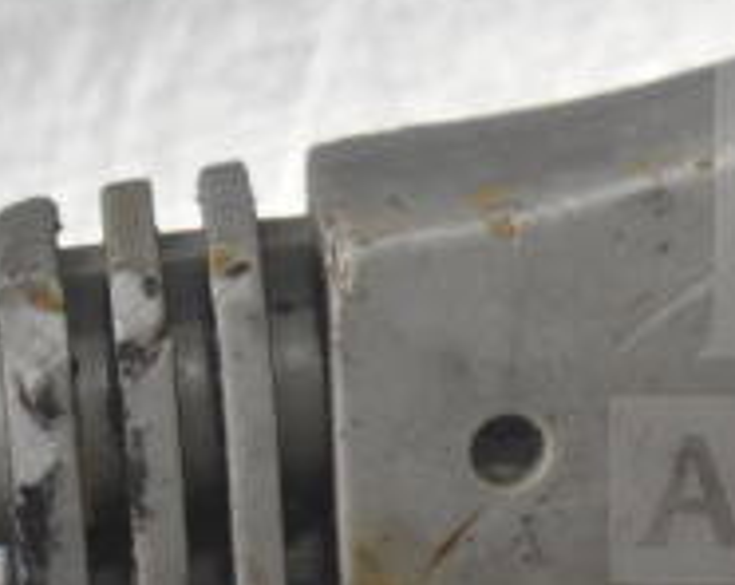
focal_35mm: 255
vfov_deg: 6.1
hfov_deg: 7.5
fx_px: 5526
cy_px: 271
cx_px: 1051
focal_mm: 55
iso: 1600
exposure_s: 1/320
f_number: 9
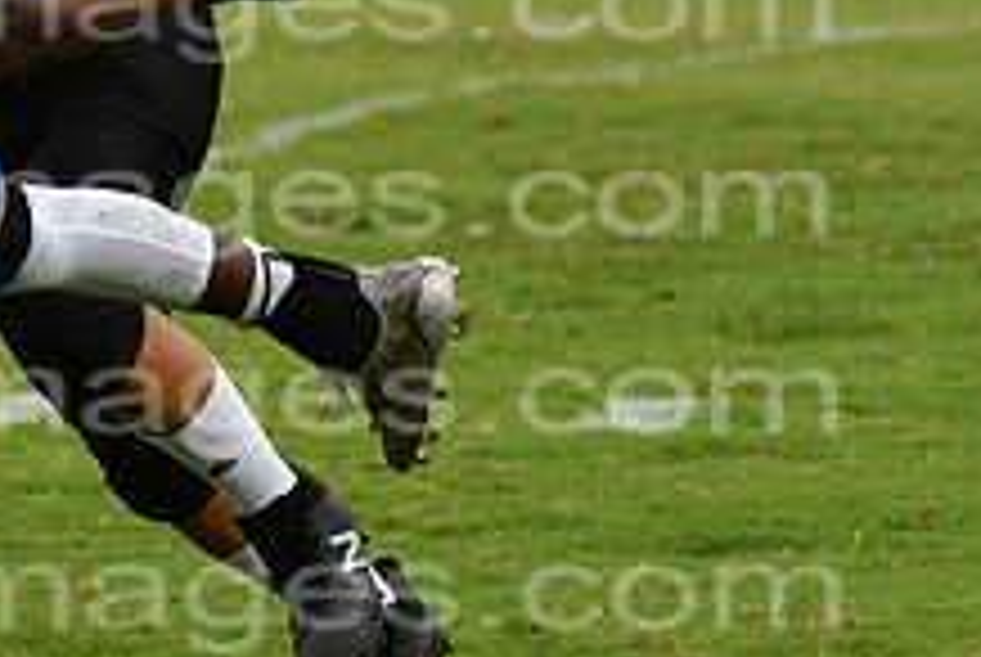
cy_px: 106
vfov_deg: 2.5
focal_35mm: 558
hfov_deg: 3.7
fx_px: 15226
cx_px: -180
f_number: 3.5
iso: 800
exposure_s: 1/3200
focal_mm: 140
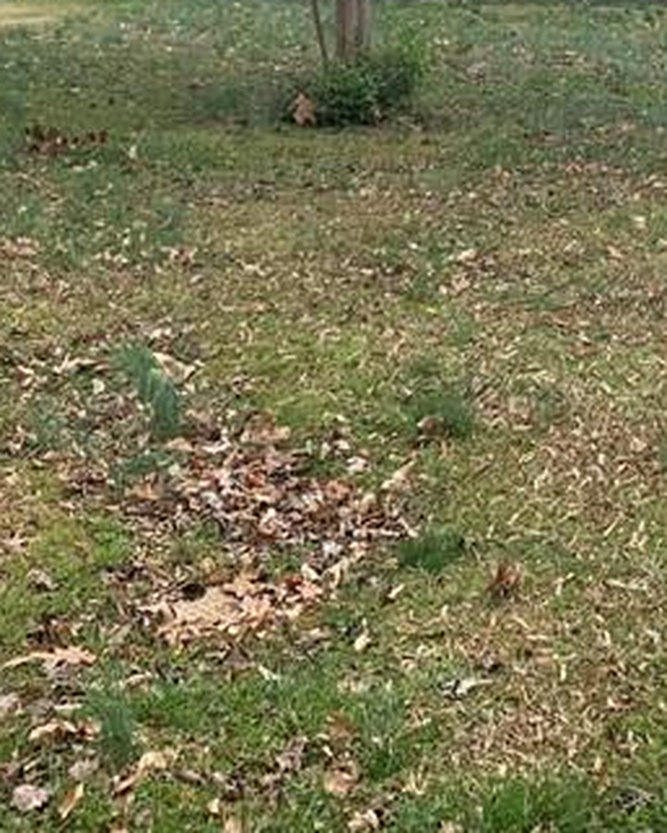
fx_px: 1998
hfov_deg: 18.3
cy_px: -122
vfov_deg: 22.1
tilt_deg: +1.5
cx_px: 732
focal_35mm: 81
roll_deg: -0.6
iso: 25
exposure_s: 1/1585
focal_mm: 4.25
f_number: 1.8
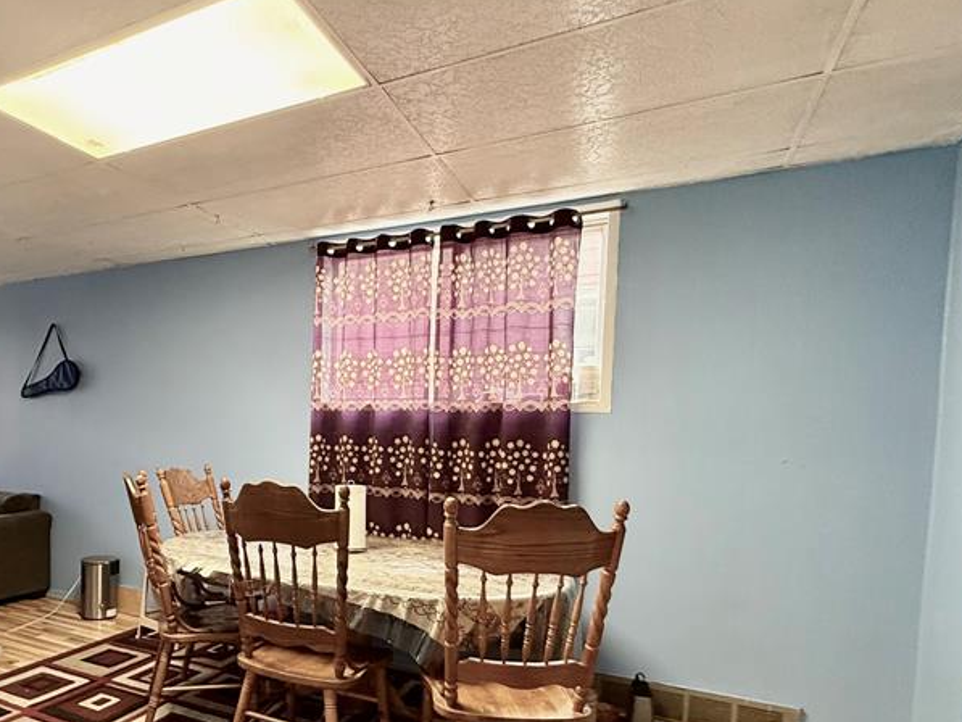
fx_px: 667
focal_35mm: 24
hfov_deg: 68.7
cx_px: 290
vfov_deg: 55.8
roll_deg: -0.7
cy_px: 471
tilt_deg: -3.0
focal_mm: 2.22
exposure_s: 1/60
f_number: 2.2
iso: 320
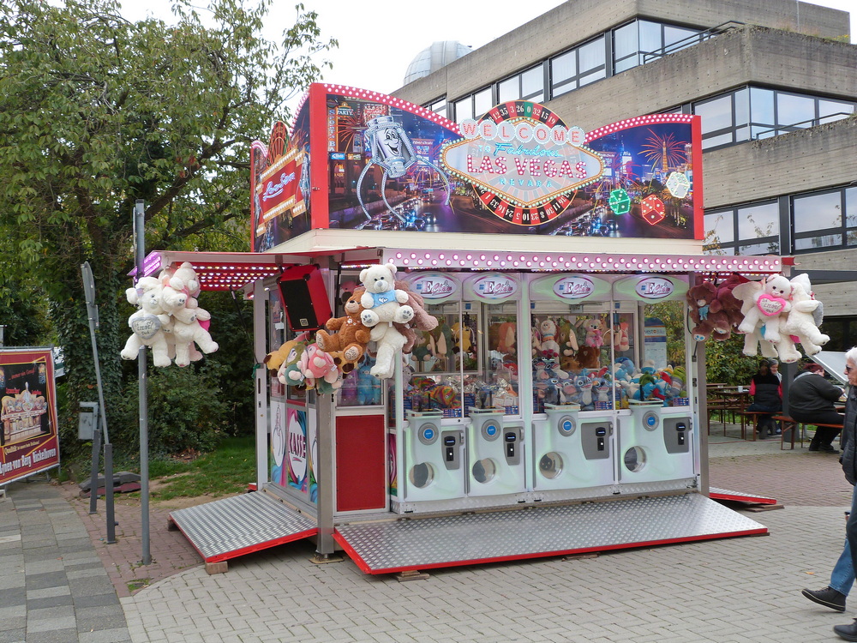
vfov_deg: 37.7
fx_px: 941
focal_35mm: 38
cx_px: 428
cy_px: 322
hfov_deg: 49.0
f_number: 4
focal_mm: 6.7
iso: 100
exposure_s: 1/200
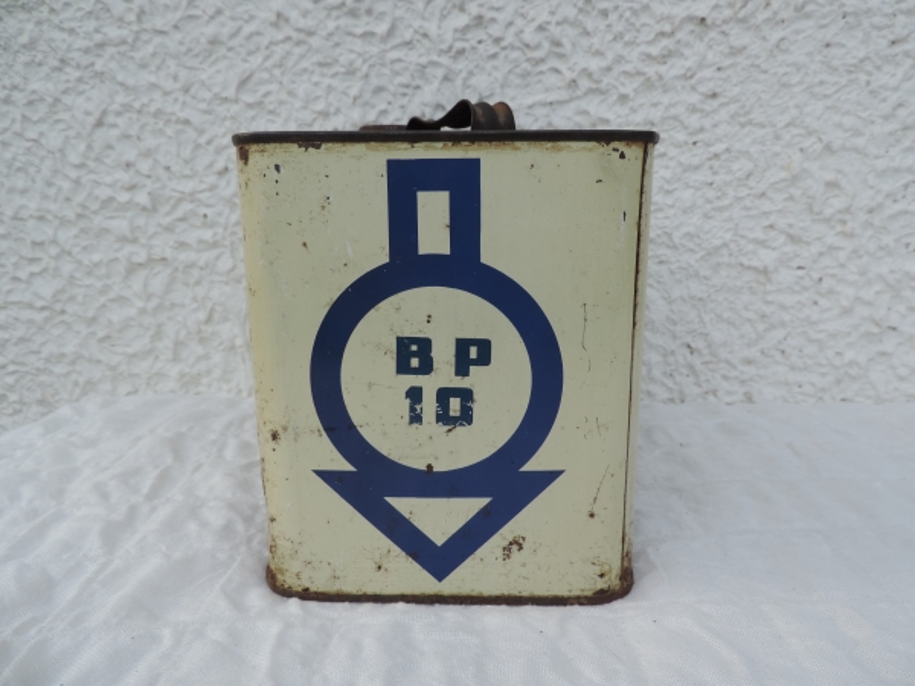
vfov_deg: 56.8
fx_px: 634
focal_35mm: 24
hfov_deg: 71.6
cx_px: 458
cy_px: 343
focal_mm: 4.3
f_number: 3
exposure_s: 1/500
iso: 80
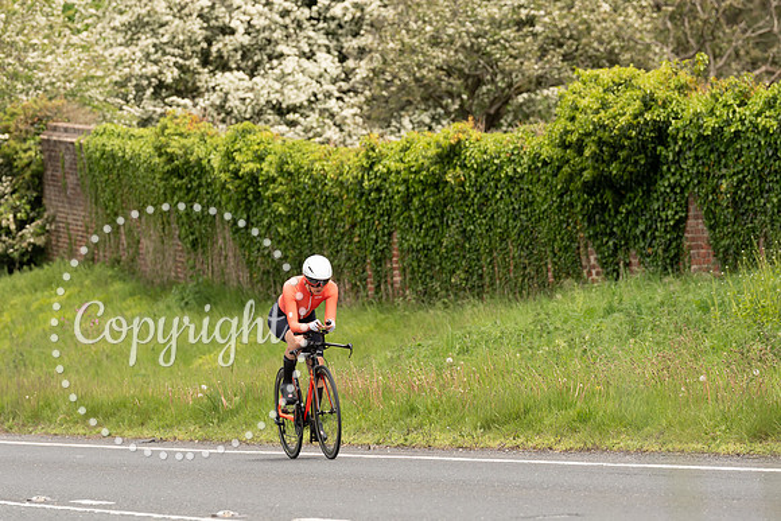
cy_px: 284
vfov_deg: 4.8
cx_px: 313
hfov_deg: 7.2
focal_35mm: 285
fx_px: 6187
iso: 320
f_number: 4.5
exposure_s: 1/1000
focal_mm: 188
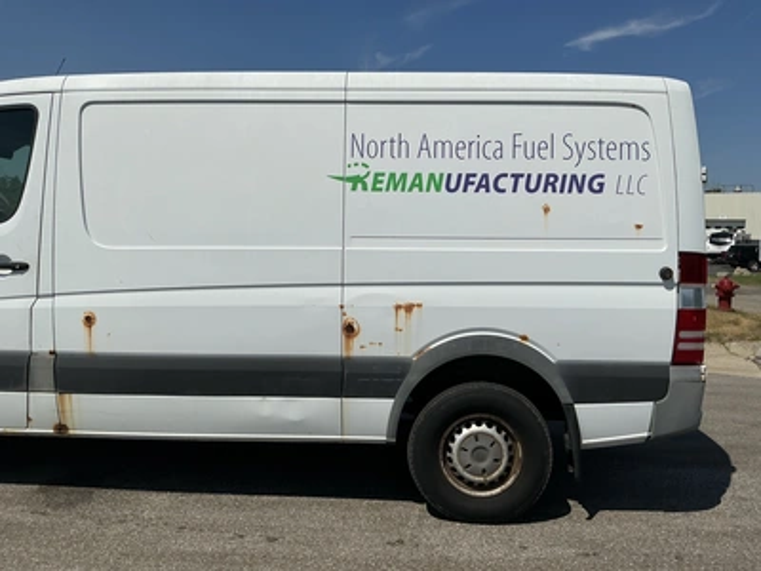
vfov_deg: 49.7
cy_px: 286
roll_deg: -1.0
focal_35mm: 28
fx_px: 616
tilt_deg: -3.4
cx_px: 380
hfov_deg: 63.4
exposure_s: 1/6536
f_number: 1.8
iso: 25
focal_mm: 3
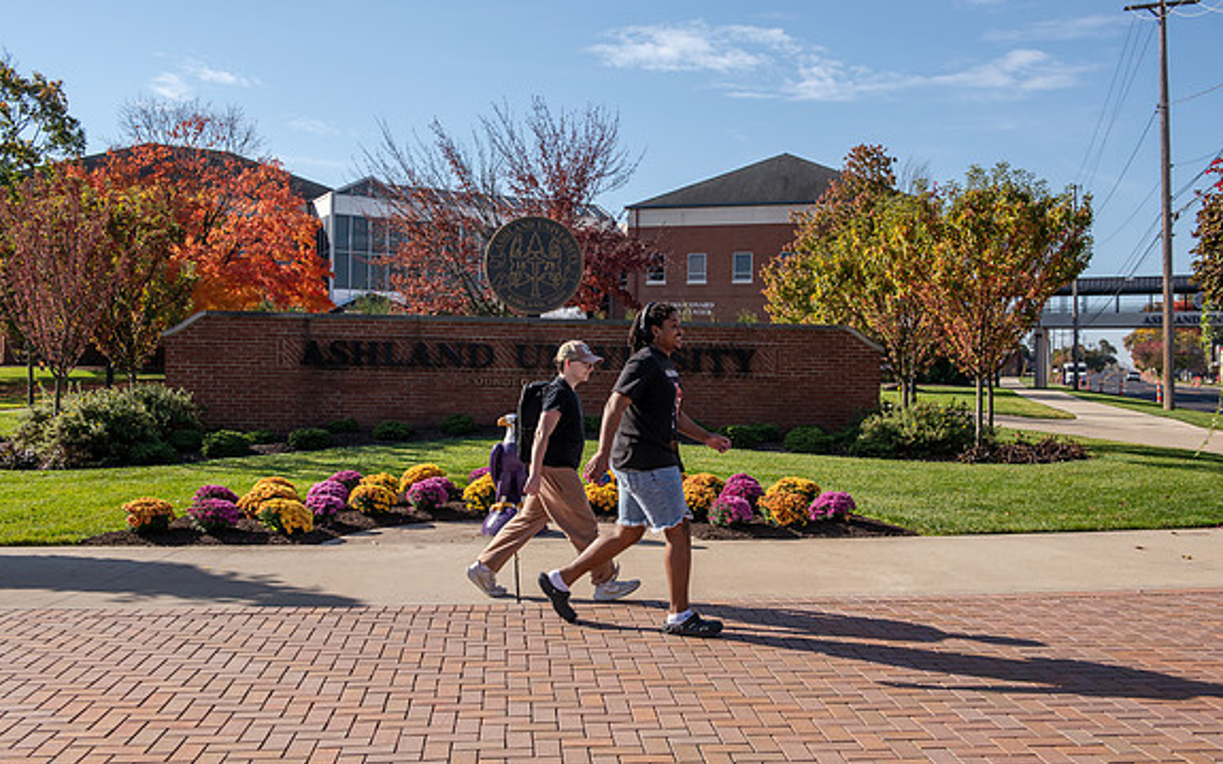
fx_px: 1200
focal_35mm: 36
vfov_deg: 35.3
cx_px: 608
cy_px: 373
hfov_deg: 54.0
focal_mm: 35
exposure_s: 1/640
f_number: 6.3
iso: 250
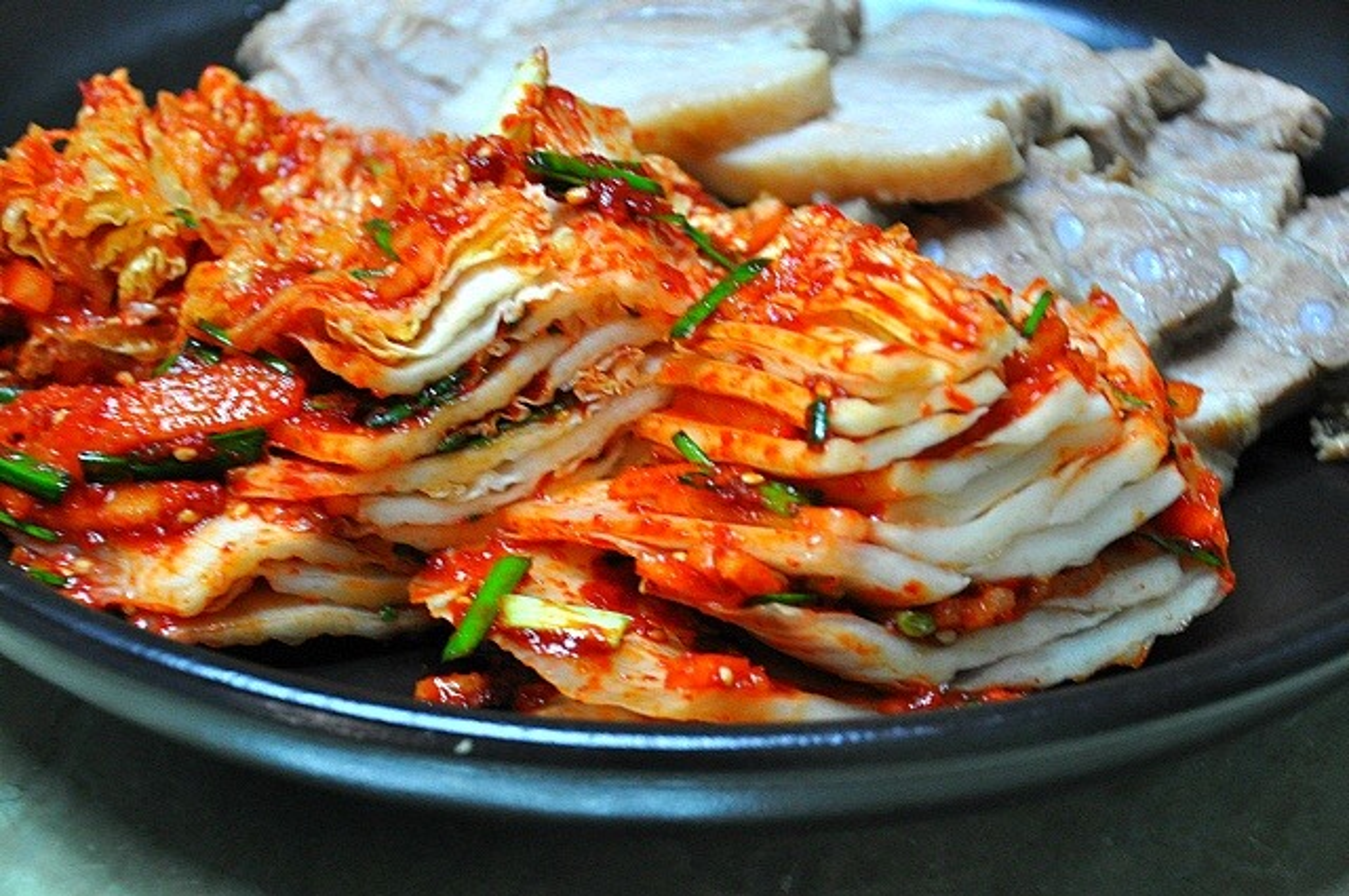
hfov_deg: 19.5
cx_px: 674
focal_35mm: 105
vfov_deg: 13.0
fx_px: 3930
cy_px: 448
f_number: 5.6
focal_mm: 70
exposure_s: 1/30
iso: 1000
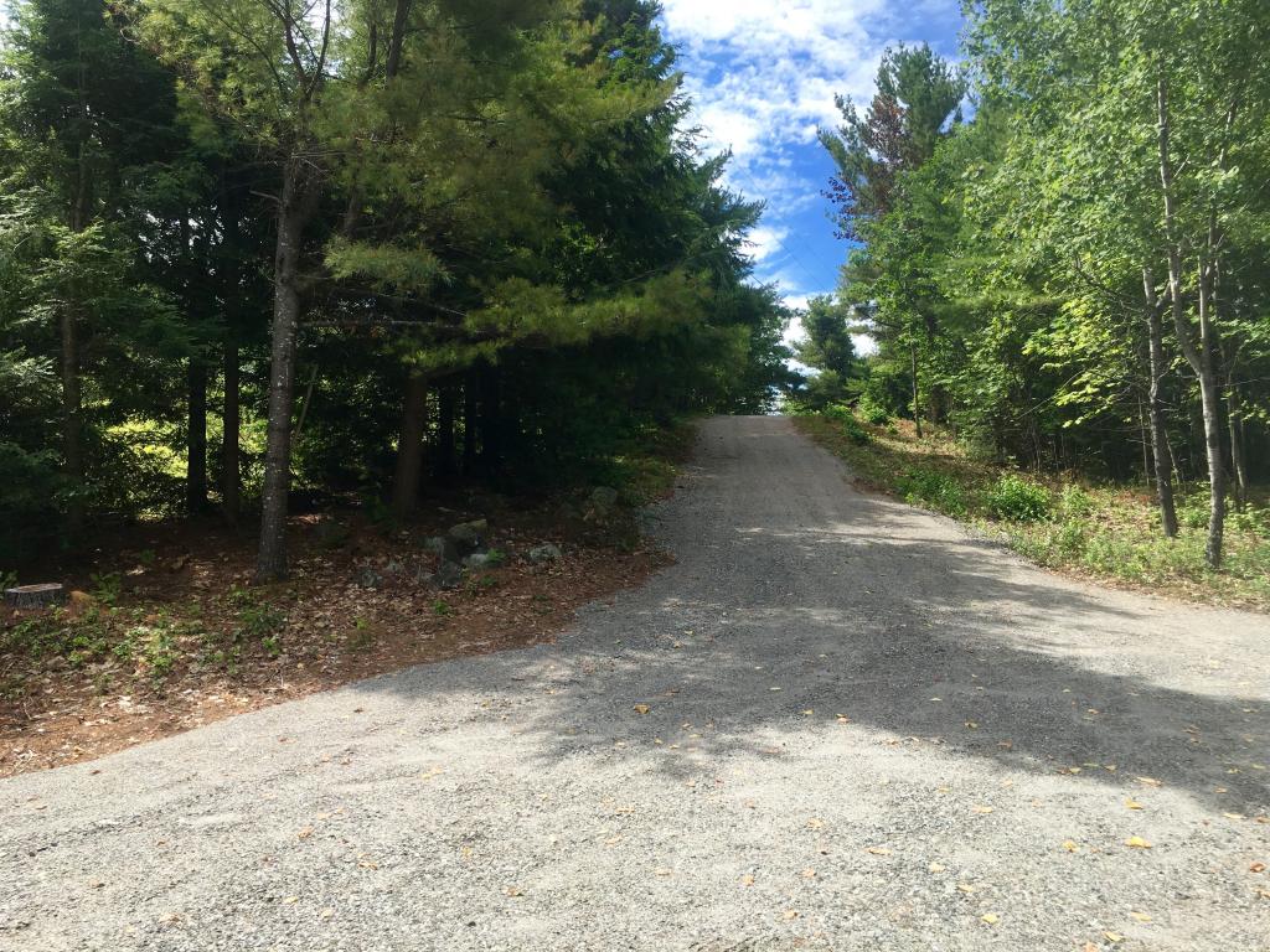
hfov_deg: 61.7
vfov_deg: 48.2
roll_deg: -0.5
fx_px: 1064
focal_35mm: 29
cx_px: 635
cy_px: 476
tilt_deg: +4.6
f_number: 2.2
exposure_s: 1/1012
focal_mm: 4.15
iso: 25
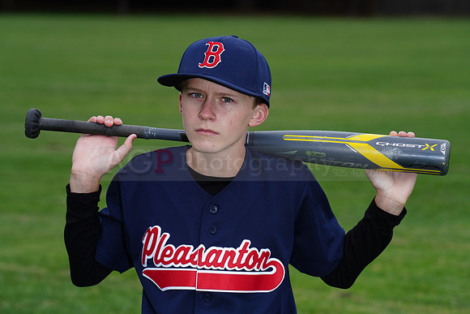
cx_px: 235
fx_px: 2507
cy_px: 157
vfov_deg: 7.2
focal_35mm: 192
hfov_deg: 10.7
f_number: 9
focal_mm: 192
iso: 200
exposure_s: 1/250
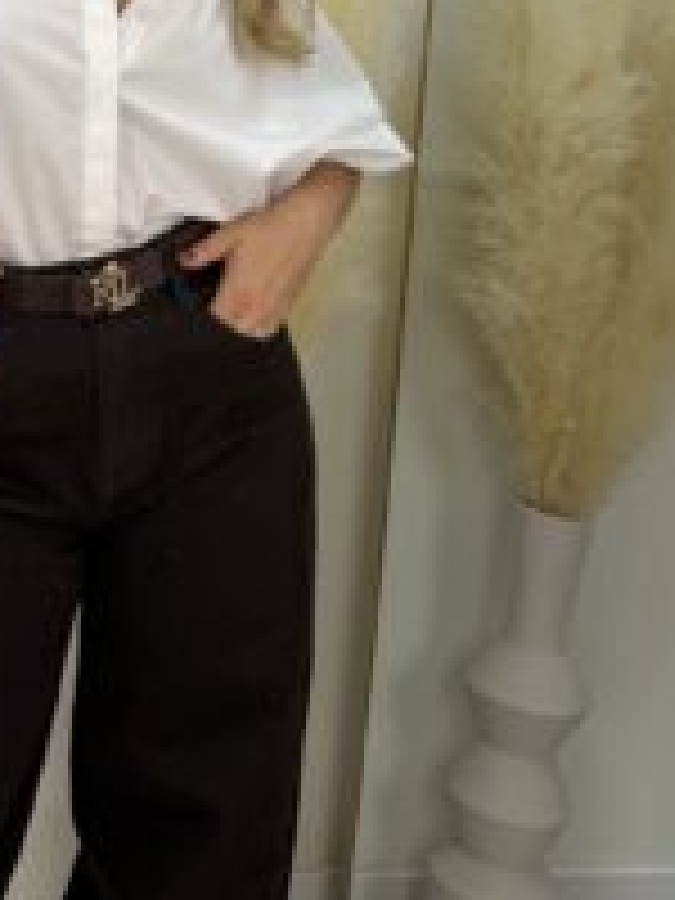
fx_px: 1664
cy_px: 20
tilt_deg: -5.3
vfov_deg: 28.6
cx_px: 40
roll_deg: -1.3
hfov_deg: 22.3
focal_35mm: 64
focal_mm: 6.76
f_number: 1.78
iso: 64
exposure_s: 1/249
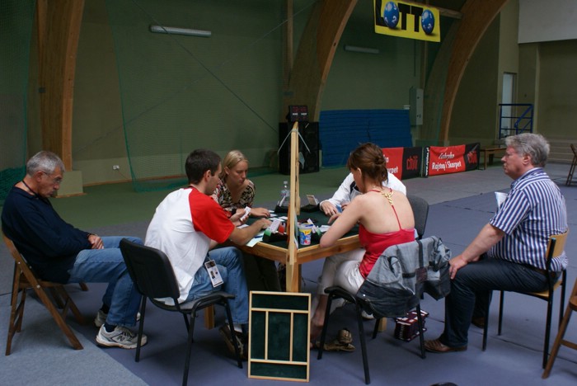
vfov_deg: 40.0
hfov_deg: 57.2
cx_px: 288
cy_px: 193
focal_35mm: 33
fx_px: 529
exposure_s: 1/40
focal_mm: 22
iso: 400
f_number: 5.6
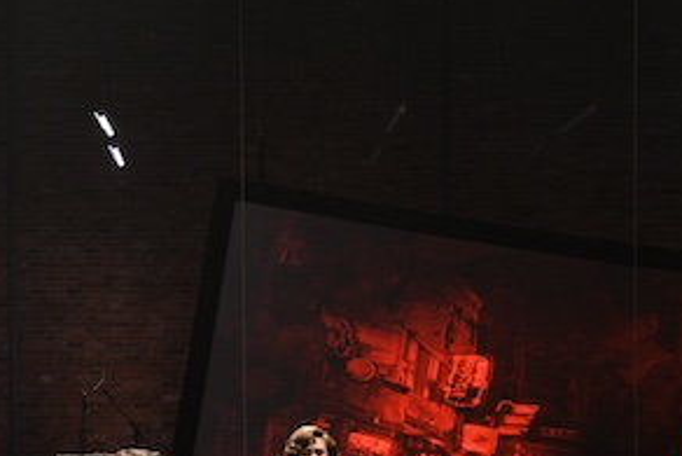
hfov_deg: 21.9
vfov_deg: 14.7
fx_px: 1744
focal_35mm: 92
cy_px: 424
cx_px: 178
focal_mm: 44
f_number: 4
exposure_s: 1/640
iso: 3200
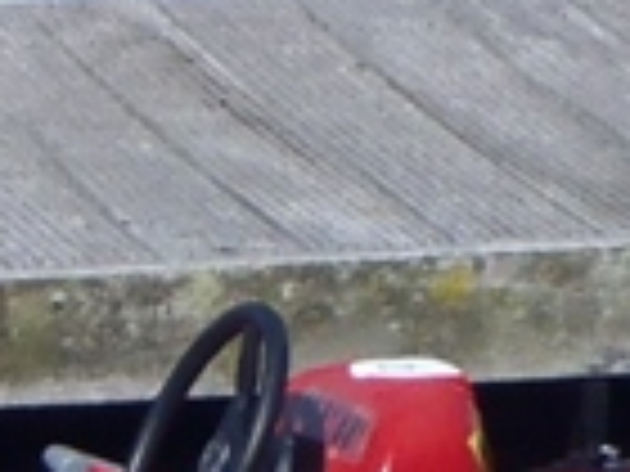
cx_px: 500
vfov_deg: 2.6
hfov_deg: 3.5
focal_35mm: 571
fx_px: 10392
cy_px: -1146
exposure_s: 1/100
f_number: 16
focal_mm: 14
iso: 200
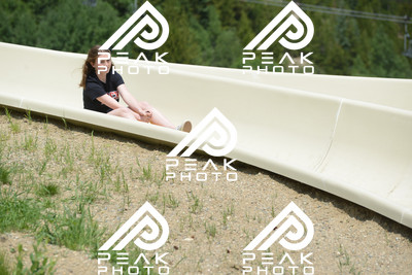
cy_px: 138
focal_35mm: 195
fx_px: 2232
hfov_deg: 10.5
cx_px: 206
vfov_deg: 7.0
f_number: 6.3
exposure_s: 1/1250
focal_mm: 195
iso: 360
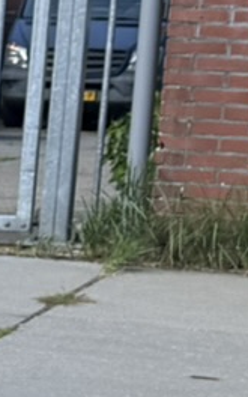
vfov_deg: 10.6
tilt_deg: -6.4
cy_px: 281
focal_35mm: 197
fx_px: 2130
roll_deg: -2.0
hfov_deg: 5.3
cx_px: -983
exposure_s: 1/2232
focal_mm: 6.76
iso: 100
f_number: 1.78
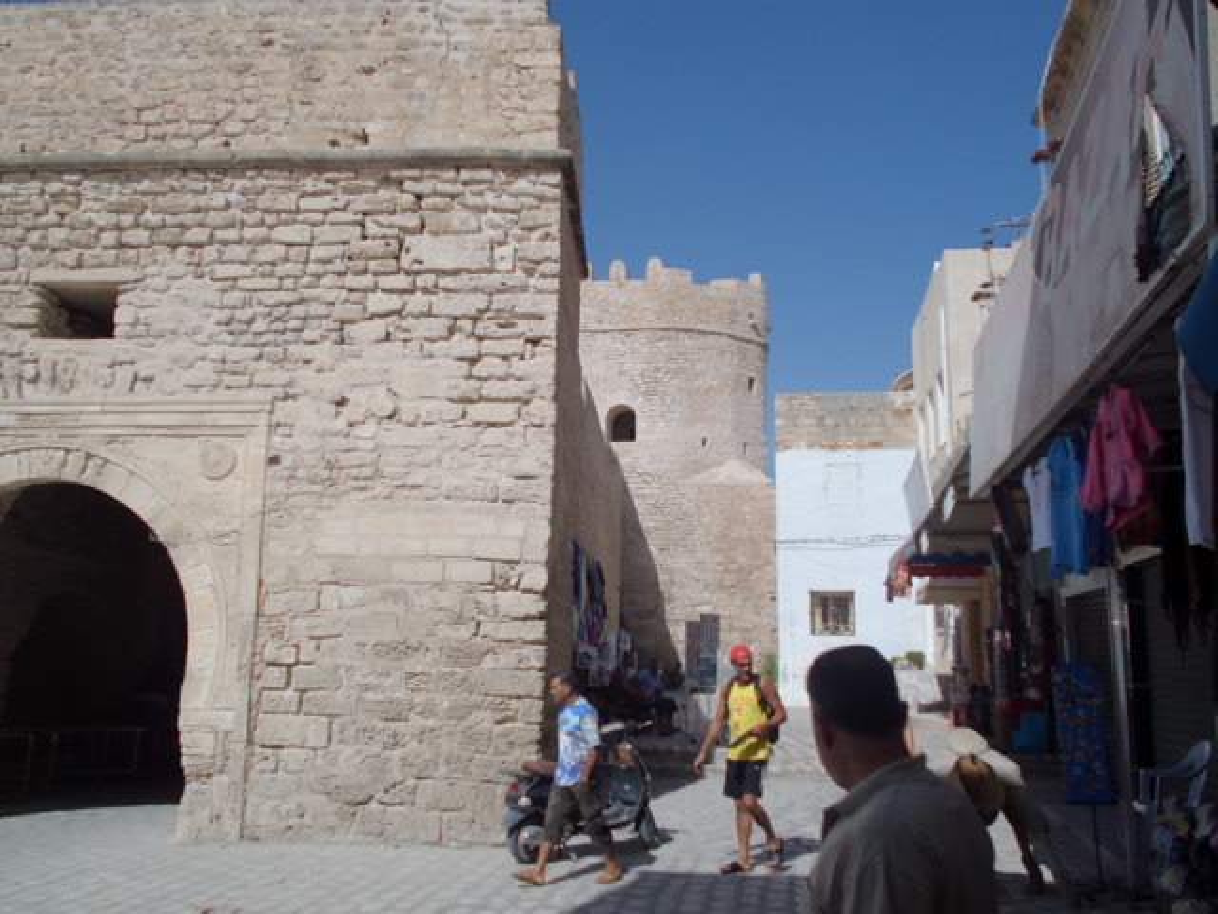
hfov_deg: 55.4
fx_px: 1161
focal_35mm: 33
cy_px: 457
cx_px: 609
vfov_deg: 42.9
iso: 64
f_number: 9
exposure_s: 1/200
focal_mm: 6
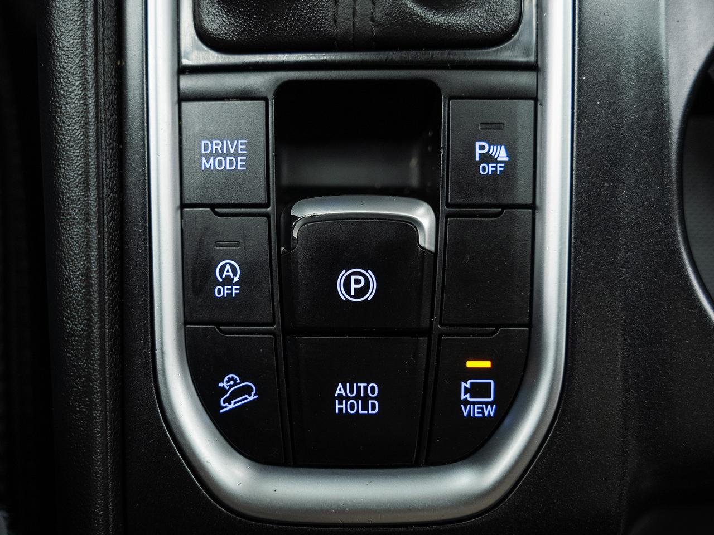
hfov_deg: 37.3
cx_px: 321
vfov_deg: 28.4
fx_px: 1056
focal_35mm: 51
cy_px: 259
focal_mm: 41.6
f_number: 3.5
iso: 1000
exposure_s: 1/40
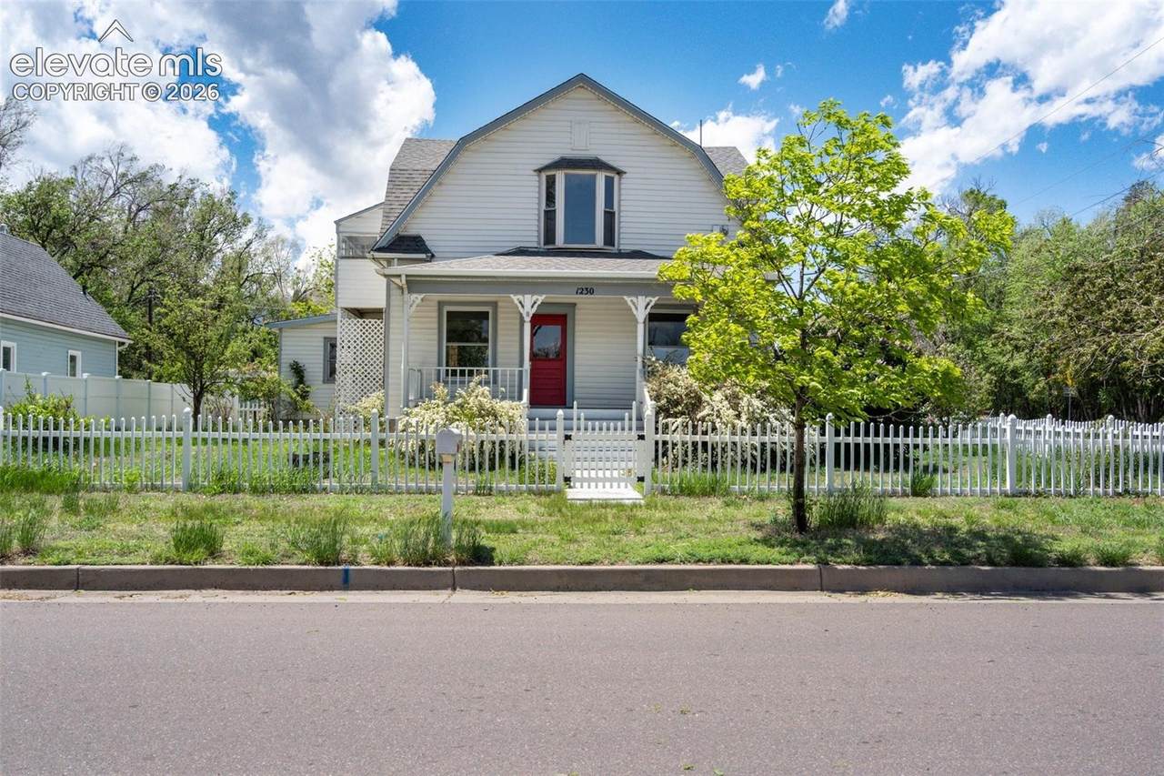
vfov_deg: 46.4
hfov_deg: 65.5
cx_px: 582
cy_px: 388
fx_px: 905
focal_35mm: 28
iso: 640
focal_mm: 28
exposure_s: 1/250
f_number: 10
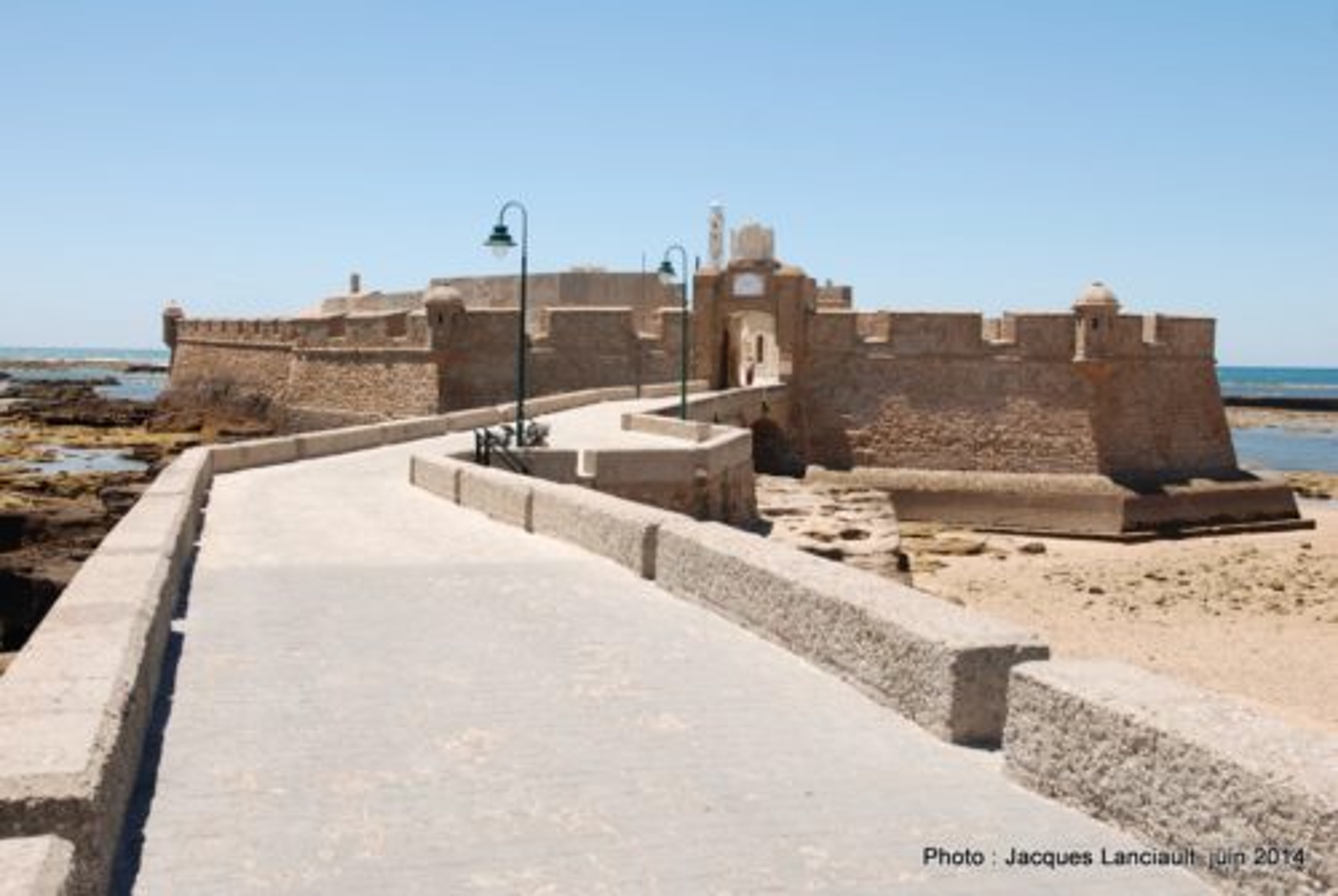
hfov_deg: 47.9
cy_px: 448
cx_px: 669
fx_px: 1507
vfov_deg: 33.1
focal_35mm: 40
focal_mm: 27
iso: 100
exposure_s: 1/200
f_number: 7.1
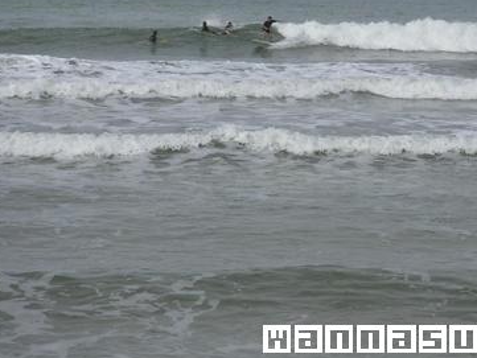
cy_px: 98
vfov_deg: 8.8
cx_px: 311
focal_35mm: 169
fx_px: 2330
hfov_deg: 11.7
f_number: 8
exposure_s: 1/180
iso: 50
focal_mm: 17.1
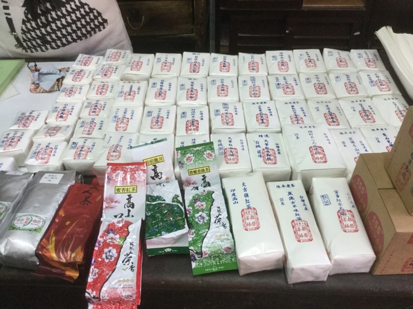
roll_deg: +1.3
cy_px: 154
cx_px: 206
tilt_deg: -43.0
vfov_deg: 45.4
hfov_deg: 58.4
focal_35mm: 31
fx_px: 370
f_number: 2.4
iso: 100
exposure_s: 1/30
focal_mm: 3.3
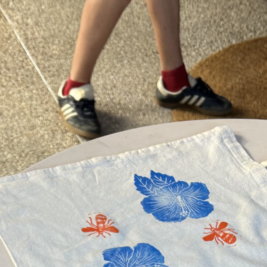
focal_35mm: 70
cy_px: 391
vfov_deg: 21.1
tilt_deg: -52.4
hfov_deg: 24.6
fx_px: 611
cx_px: 117
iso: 40
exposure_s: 1/191
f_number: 1.5
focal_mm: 5.7
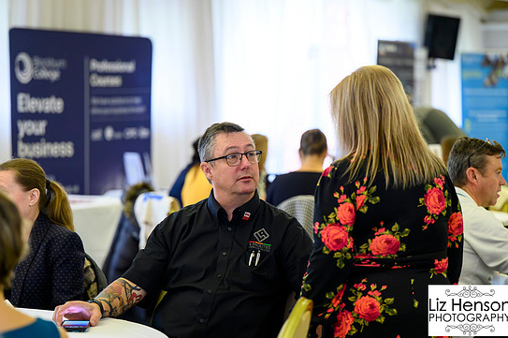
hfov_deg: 18.6
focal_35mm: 110
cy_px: 160
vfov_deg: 12.4
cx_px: 244
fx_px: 1551
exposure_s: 1/200
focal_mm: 103
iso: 3200
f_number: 2.8
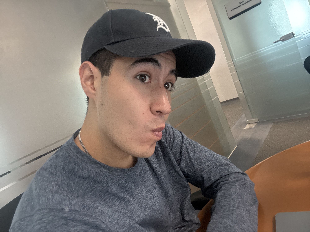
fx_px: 206
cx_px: 155
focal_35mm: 23
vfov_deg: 58.9
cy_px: 116
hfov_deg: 73.9
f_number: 1.9
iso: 250
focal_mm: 2.69
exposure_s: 1/60
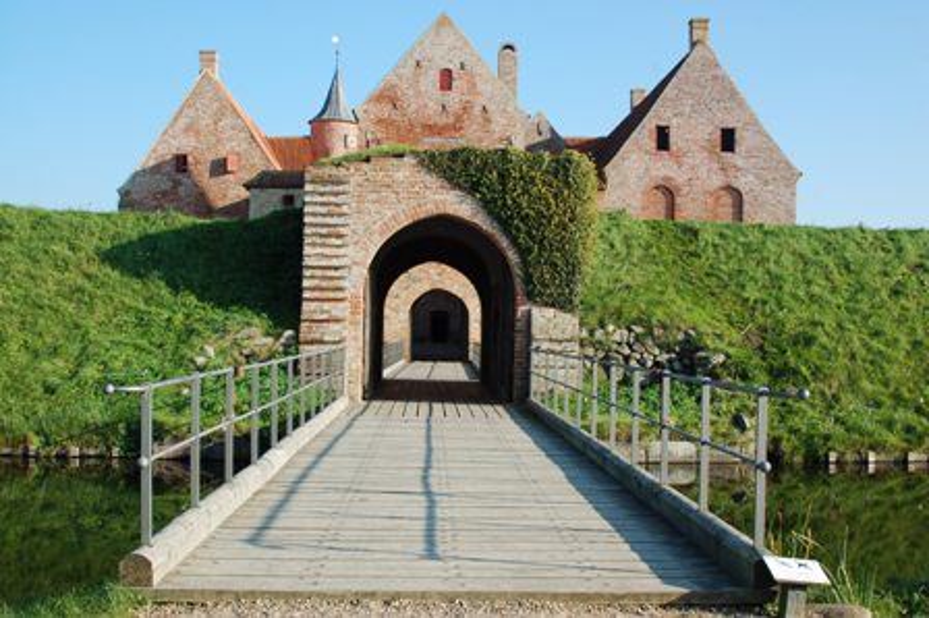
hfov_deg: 46.4
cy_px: 309
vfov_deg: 31.8
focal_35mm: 42
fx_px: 1083
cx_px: 464
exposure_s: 1/250
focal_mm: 28
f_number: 8
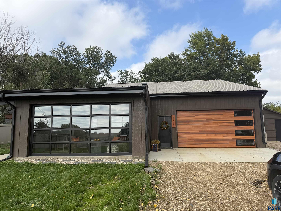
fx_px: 195
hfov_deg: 71.6
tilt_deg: +6.5
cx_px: 140
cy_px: 106
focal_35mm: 24
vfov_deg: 56.8
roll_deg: +0.9
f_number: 1.78
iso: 80
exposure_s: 1/2907
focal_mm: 6.76
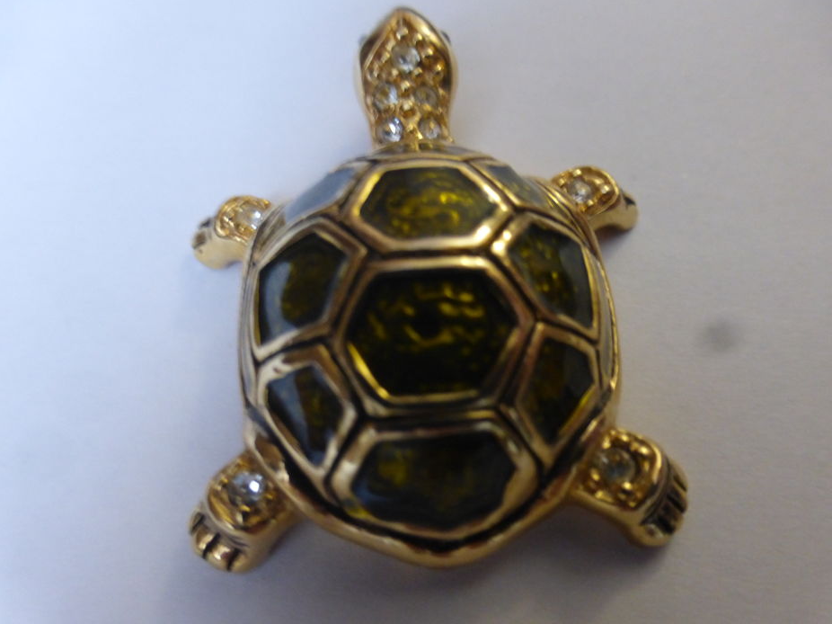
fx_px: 649
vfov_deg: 51.3
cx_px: 433
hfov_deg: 65.3
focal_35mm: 27
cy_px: 307
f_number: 3.3
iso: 400
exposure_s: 1/8
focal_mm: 4.3
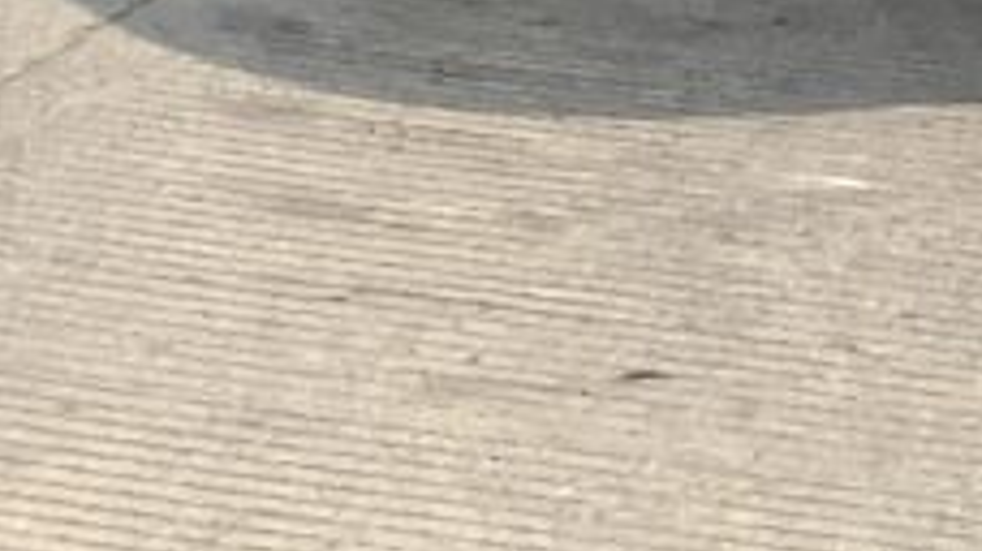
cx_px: 2029
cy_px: -1042
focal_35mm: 142
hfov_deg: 13.0
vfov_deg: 7.6
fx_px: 3696
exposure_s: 1/1626
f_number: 1.8
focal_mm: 3
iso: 16
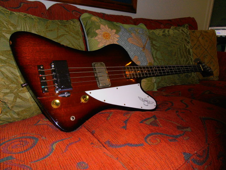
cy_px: 85
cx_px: 113
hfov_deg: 71.6
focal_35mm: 24
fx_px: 157
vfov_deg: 56.8
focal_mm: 4.2
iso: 125
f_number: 3
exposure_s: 1/30
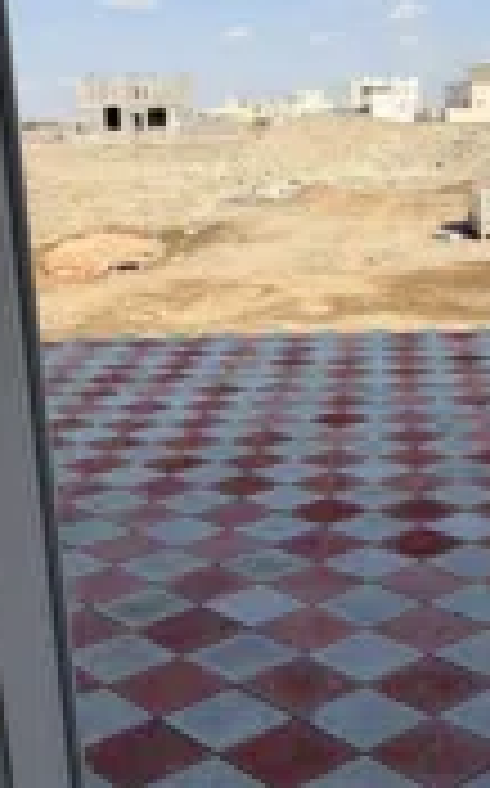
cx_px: 355
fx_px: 728
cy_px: 216
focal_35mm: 34
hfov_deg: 36.5
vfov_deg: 54.6
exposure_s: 1/1105
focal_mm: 2.22
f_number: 2.2
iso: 20
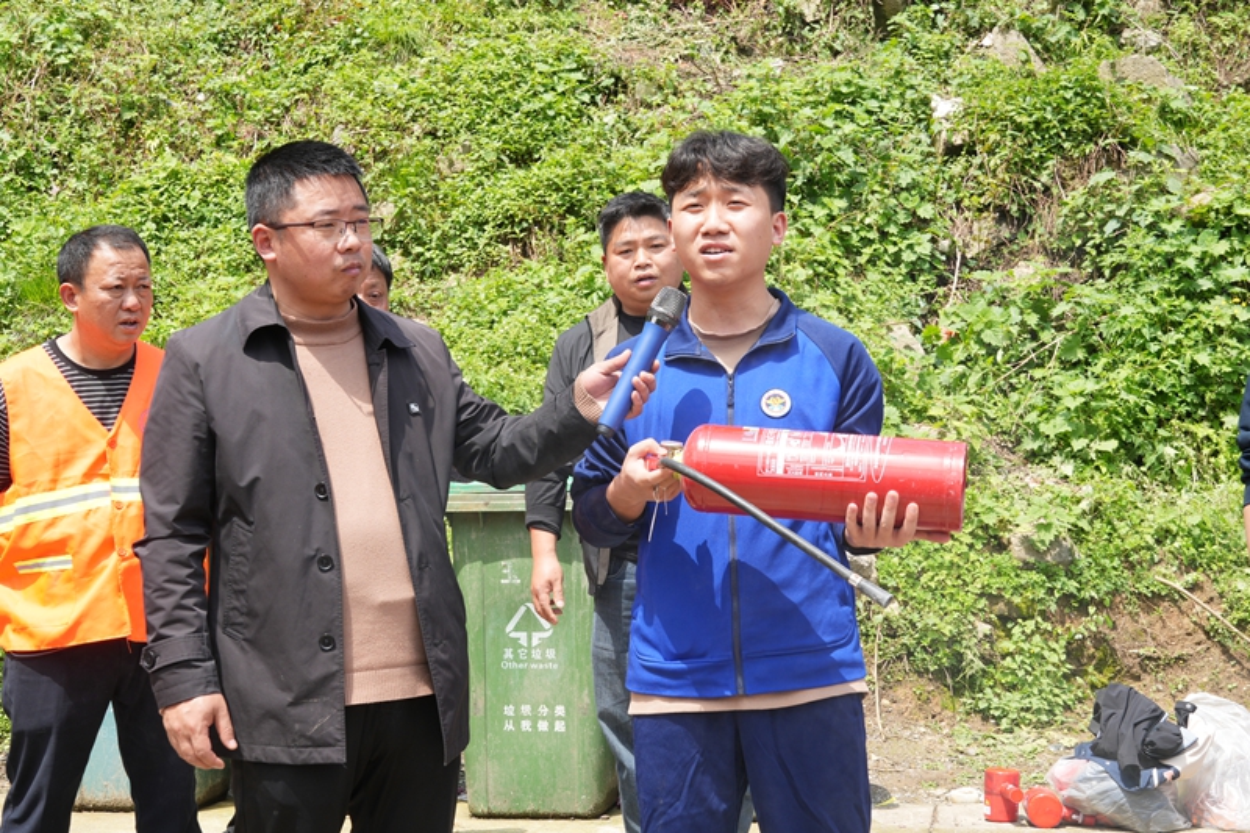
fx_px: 1822
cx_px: 625
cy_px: 416
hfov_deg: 37.9
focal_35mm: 52
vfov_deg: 25.7
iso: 100
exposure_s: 1/125
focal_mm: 35
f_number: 7.1
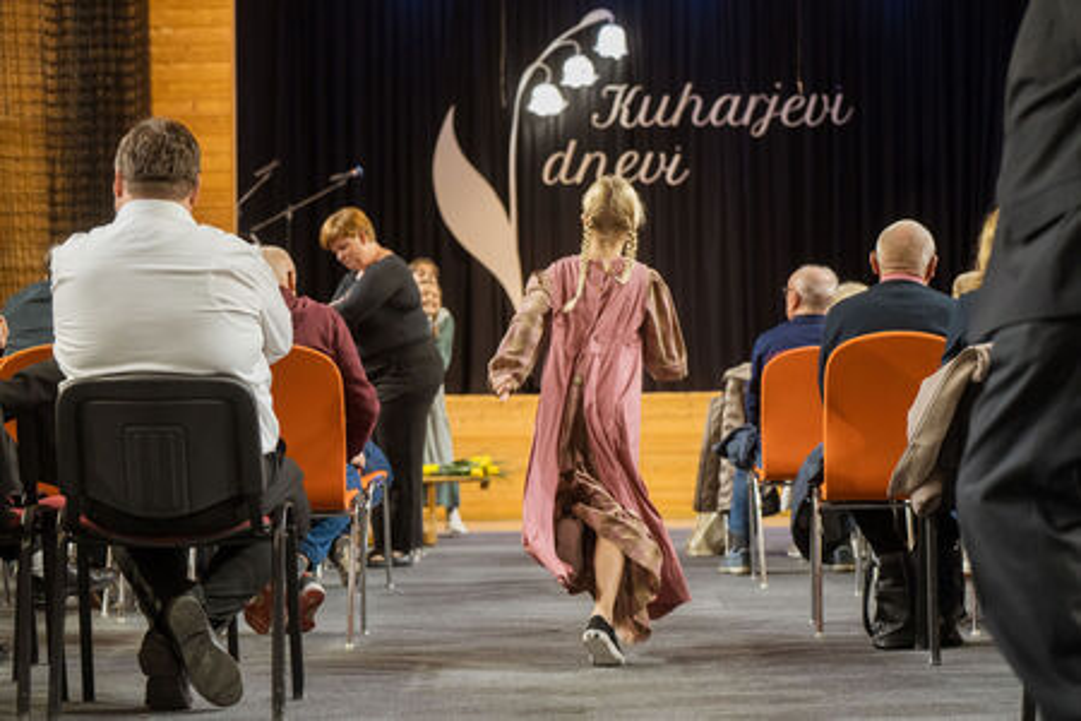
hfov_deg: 26.4
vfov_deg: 17.8
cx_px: 592
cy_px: 369
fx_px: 2303
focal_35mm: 77
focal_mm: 70
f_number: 3.5
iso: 5000
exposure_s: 1/250
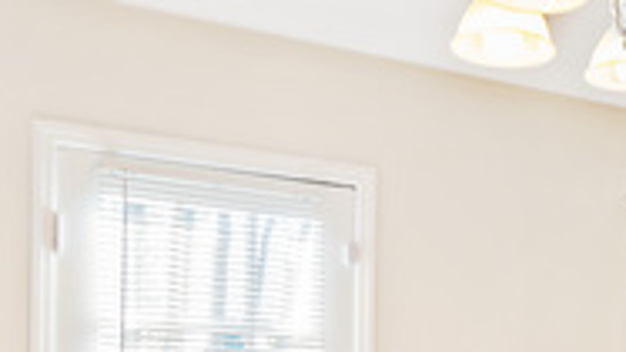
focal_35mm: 63
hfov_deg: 30.7
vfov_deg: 18.0
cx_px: 643
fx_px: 1045
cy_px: 436
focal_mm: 10
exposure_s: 1/2.5
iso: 100
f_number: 8
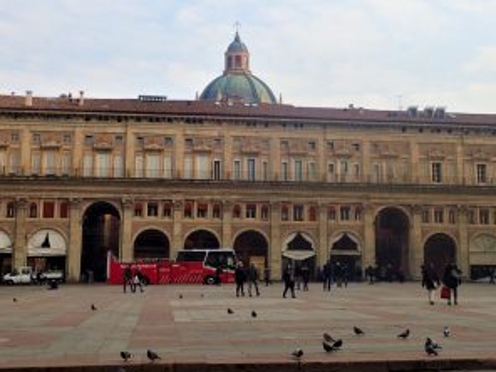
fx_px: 745
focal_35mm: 52
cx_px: 221
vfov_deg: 27.9
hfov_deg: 36.8
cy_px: 132
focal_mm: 6.42
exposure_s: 1/500
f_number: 3.5
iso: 100
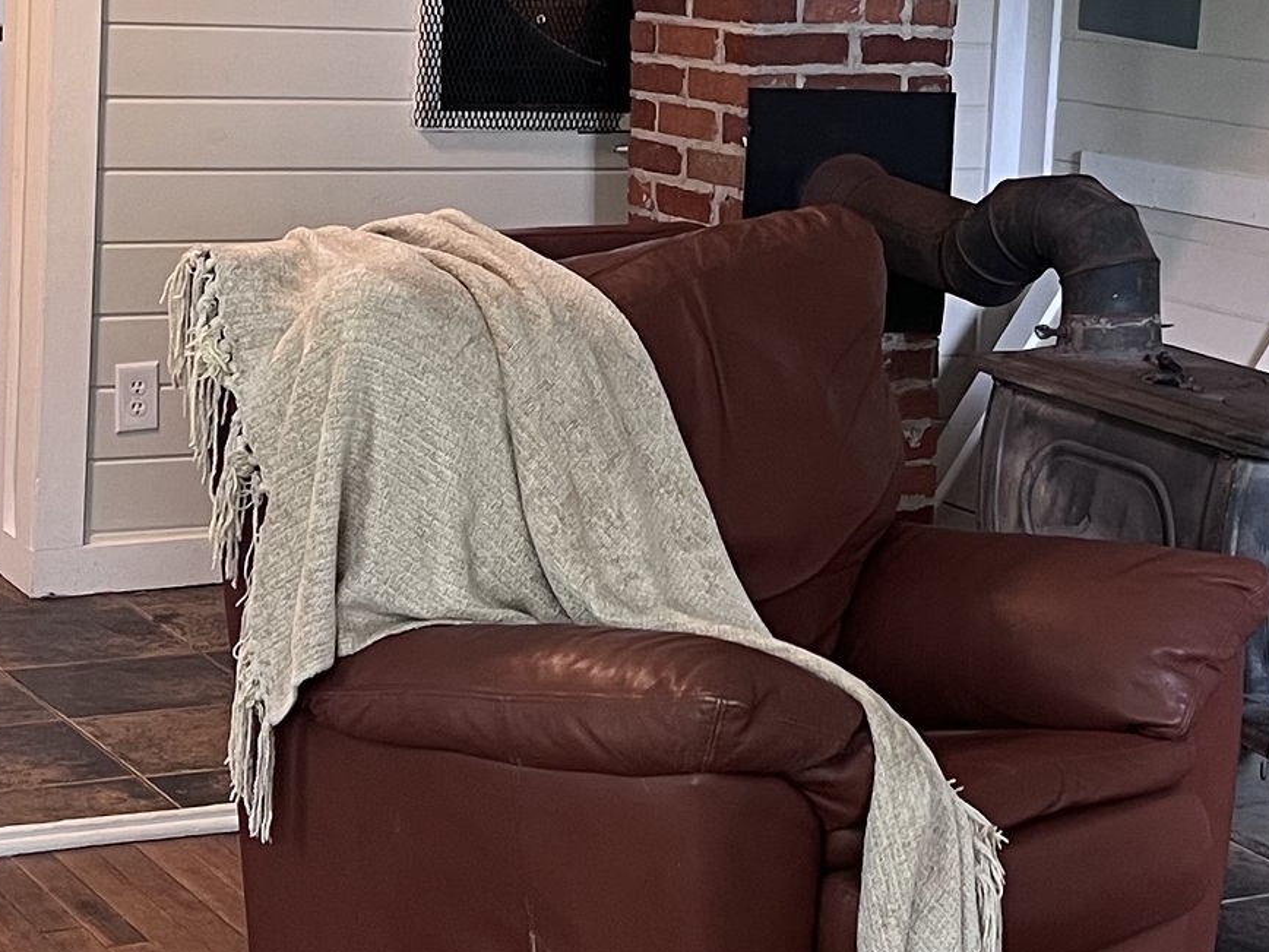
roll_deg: -3.5
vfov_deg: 15.9
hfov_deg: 21.3
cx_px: 797
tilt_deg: -4.9
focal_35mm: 92
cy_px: 82
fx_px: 3373
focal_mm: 5.7
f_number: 1.5
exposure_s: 1/60
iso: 160
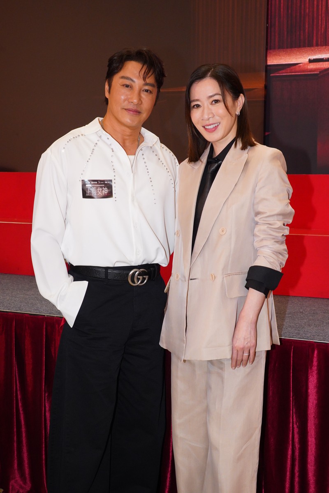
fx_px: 658
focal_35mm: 48
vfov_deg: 41.1
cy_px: 246
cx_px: 164
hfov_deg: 28.1
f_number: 8
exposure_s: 1/160
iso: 4000
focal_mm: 48
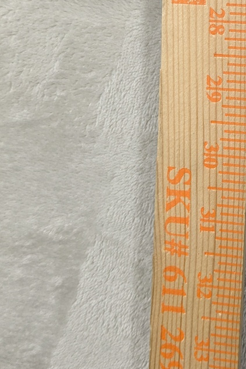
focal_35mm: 59
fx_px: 605
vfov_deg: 33.2
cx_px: 263
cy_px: 89
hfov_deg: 21.9
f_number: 1.73
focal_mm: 4.38
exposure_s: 1/121
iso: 165
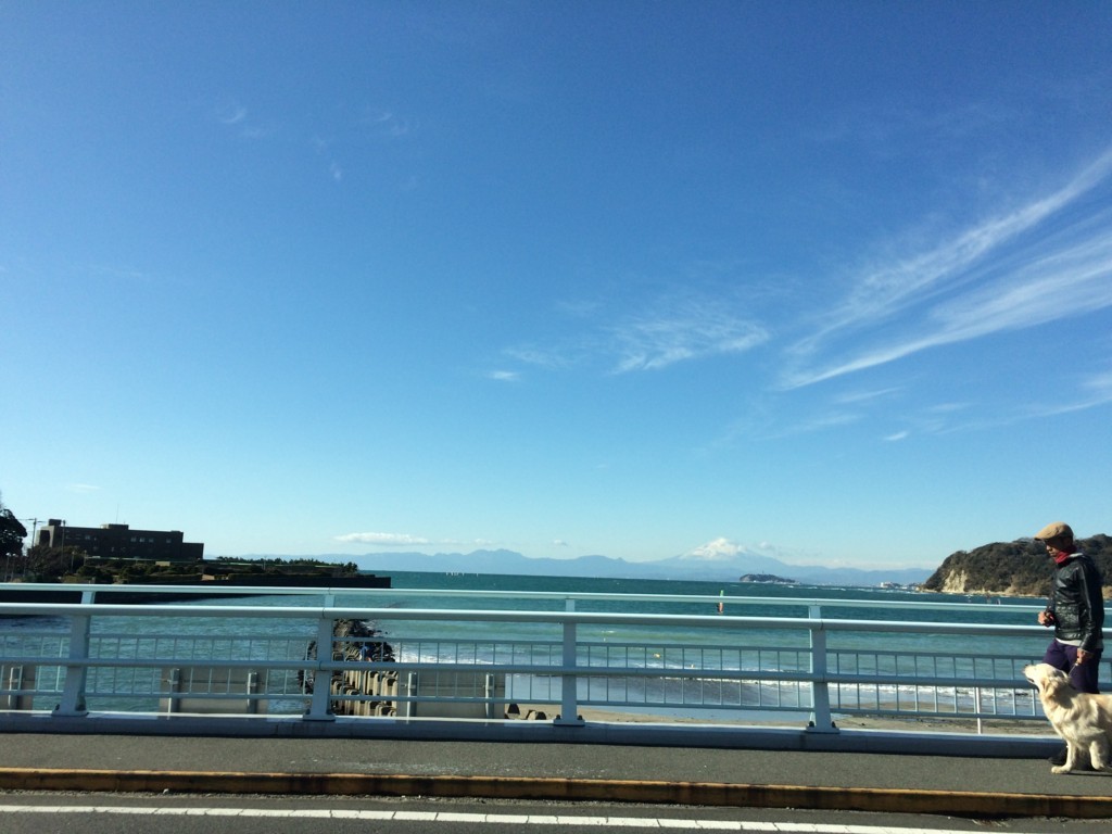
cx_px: 556
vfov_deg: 48.2
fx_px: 932
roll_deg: -1.5
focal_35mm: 29
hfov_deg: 61.7
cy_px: 417
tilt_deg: +7.1
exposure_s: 1/2160
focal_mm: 4.15
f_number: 2.2
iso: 32
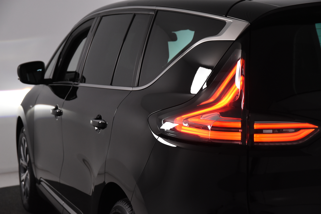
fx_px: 695
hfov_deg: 26.0
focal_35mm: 78
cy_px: 107
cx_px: 160
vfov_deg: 17.5
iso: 1600
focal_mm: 52
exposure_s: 1/160
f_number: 6.3
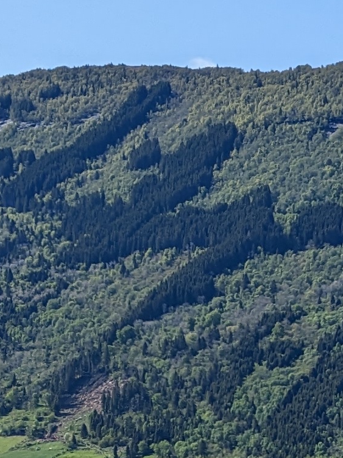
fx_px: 1916
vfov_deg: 13.2
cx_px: 622
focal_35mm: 145
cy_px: 590
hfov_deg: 9.7
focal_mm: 4.38
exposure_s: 1/3891
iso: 65
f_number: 1.73
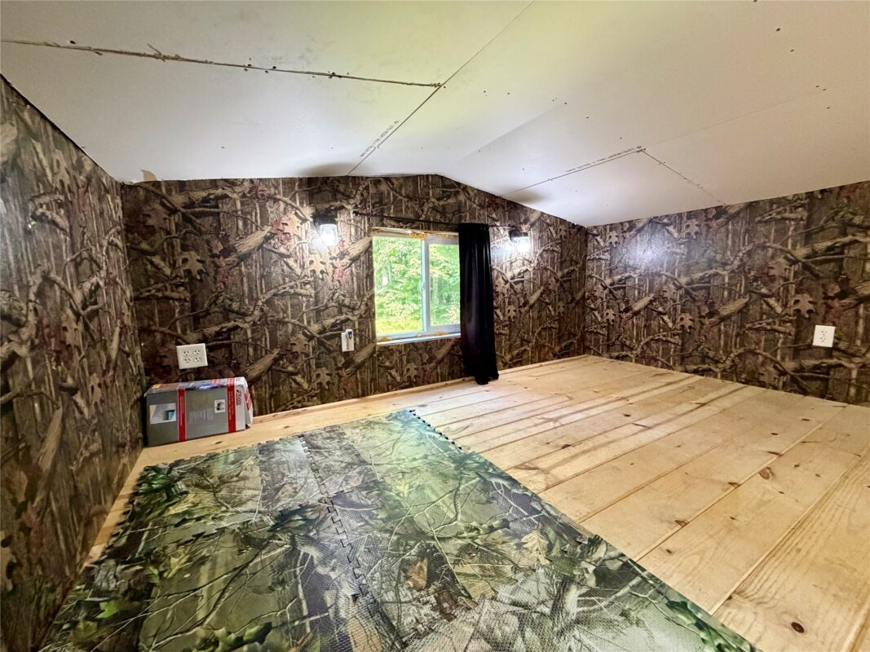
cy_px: 326
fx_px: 352
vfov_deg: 85.7
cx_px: 435
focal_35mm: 14
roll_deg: +0.9
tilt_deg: -7.1
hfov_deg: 102.1
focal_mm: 2.22
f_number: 2.2
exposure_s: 1/60
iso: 500
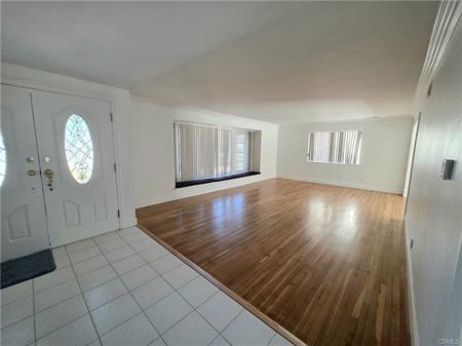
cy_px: 173
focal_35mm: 13
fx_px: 173
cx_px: 231
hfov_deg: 106.2
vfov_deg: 89.9
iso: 500
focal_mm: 2.2
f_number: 1.9
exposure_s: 1/370
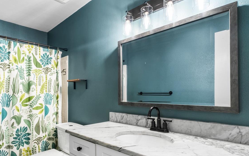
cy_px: 93
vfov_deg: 54.7
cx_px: 106
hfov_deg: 79.1
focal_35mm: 22
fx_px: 149
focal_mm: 10
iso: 320
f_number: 8
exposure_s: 1/1.67
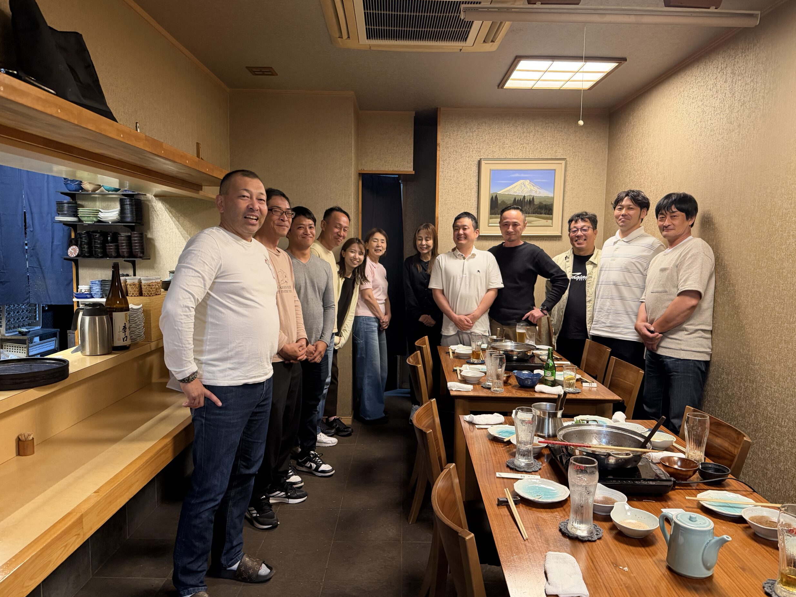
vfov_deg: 54.9
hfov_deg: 69.4
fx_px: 575
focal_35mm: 25
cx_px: 403
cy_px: 300
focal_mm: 6.76
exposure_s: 1/60
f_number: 1.78
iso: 400
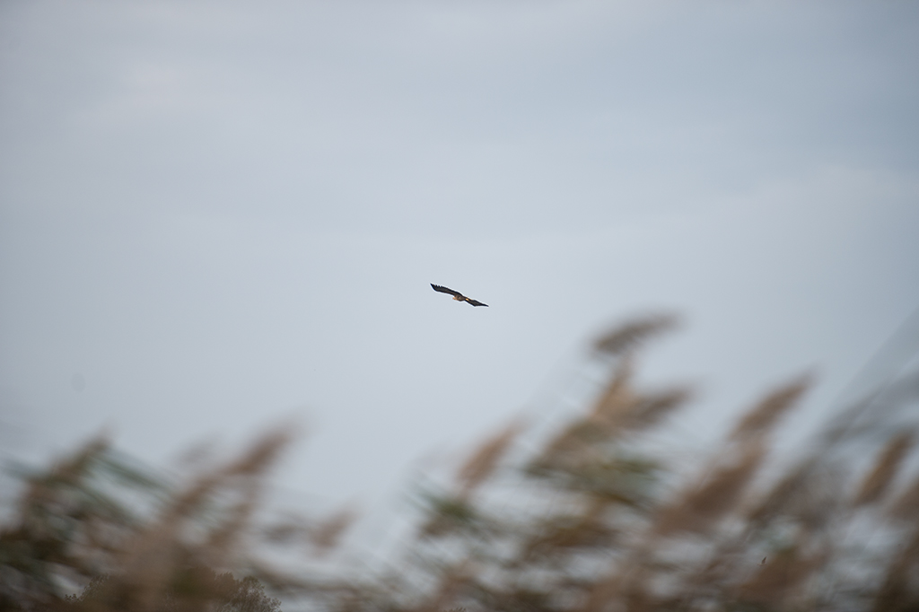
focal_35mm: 200
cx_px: 460
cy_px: 306
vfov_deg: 6.9
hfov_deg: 10.3
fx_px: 5104
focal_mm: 200
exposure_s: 1/640
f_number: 2.8
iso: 100
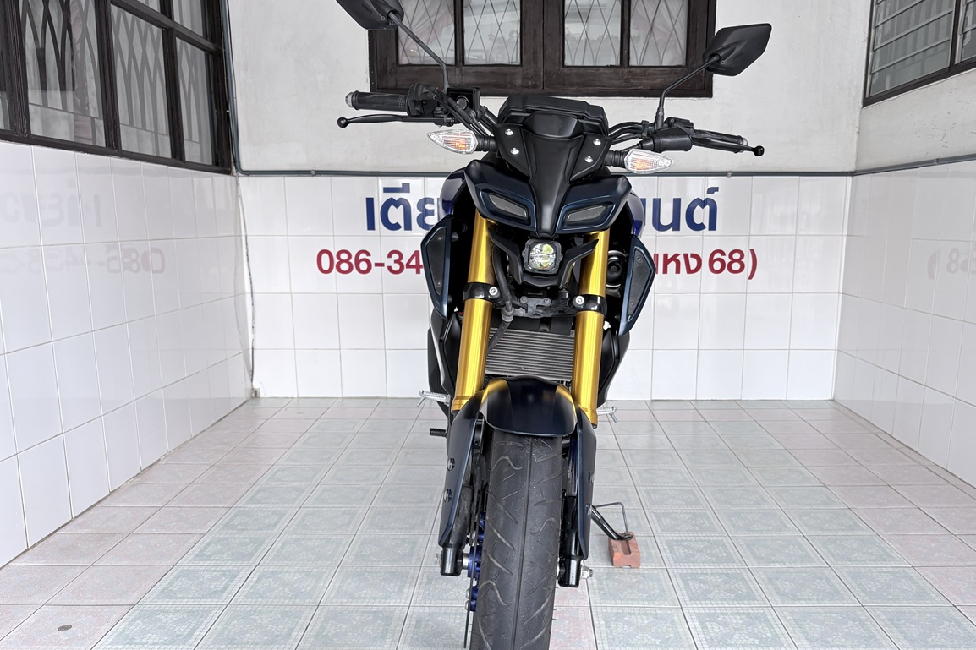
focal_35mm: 30
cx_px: 529
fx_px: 813
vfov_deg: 43.5
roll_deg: +0.3
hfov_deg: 61.8
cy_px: 374
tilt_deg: -11.6
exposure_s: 1/60
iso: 125
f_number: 1.6
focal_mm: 5.96
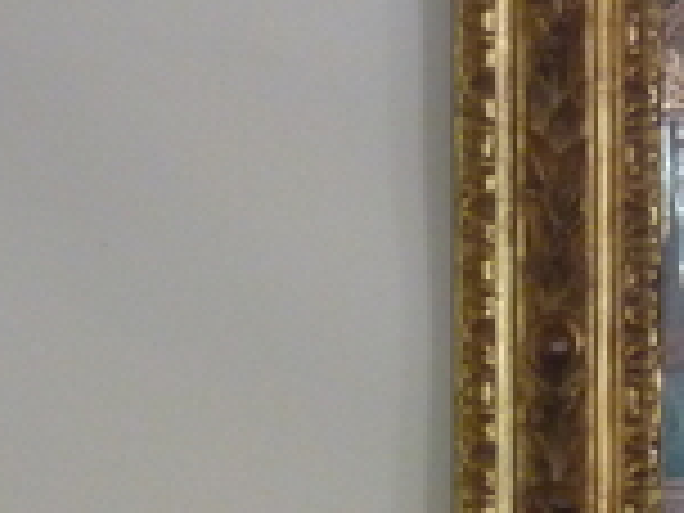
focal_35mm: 264
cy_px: 518
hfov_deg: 7.3
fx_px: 5217
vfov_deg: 5.6
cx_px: 1138
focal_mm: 11
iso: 400
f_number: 4.1
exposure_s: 1/25
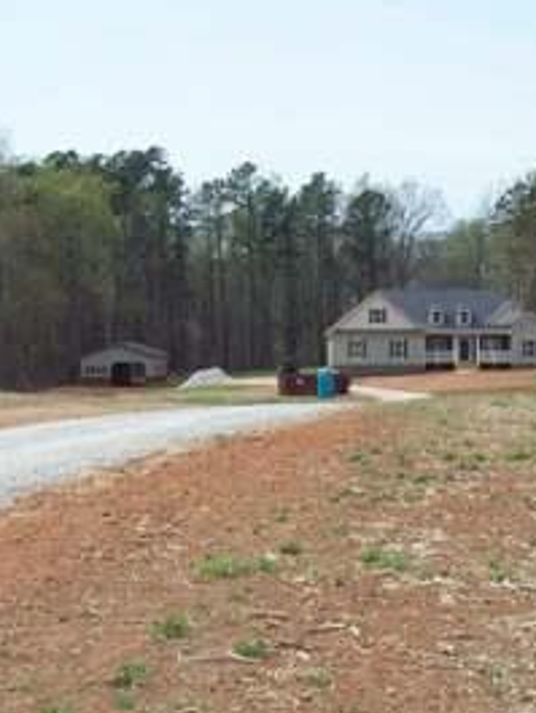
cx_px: 361
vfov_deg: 22.4
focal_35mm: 87
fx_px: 1795
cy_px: 495
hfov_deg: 16.9
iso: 80
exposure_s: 1/556
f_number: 4.8
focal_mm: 6
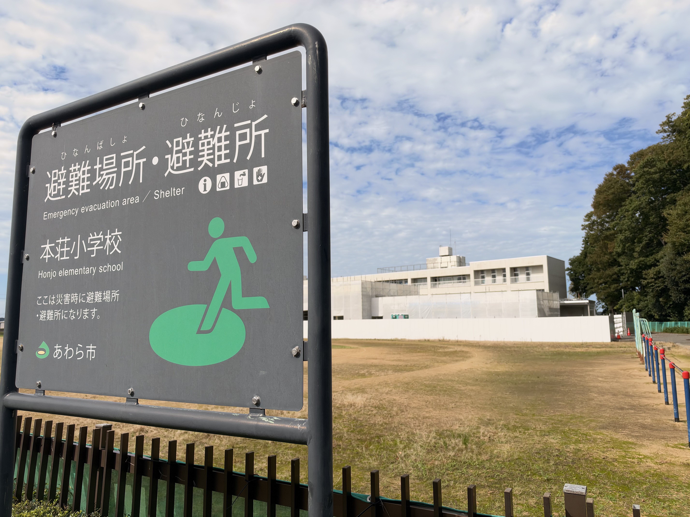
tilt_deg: +7.4
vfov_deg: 56.8
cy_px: 258
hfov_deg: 71.6
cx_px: 345
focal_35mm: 24
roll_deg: +0.7
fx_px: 478
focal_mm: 6.93
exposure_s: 1/7143
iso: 64
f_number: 1.8
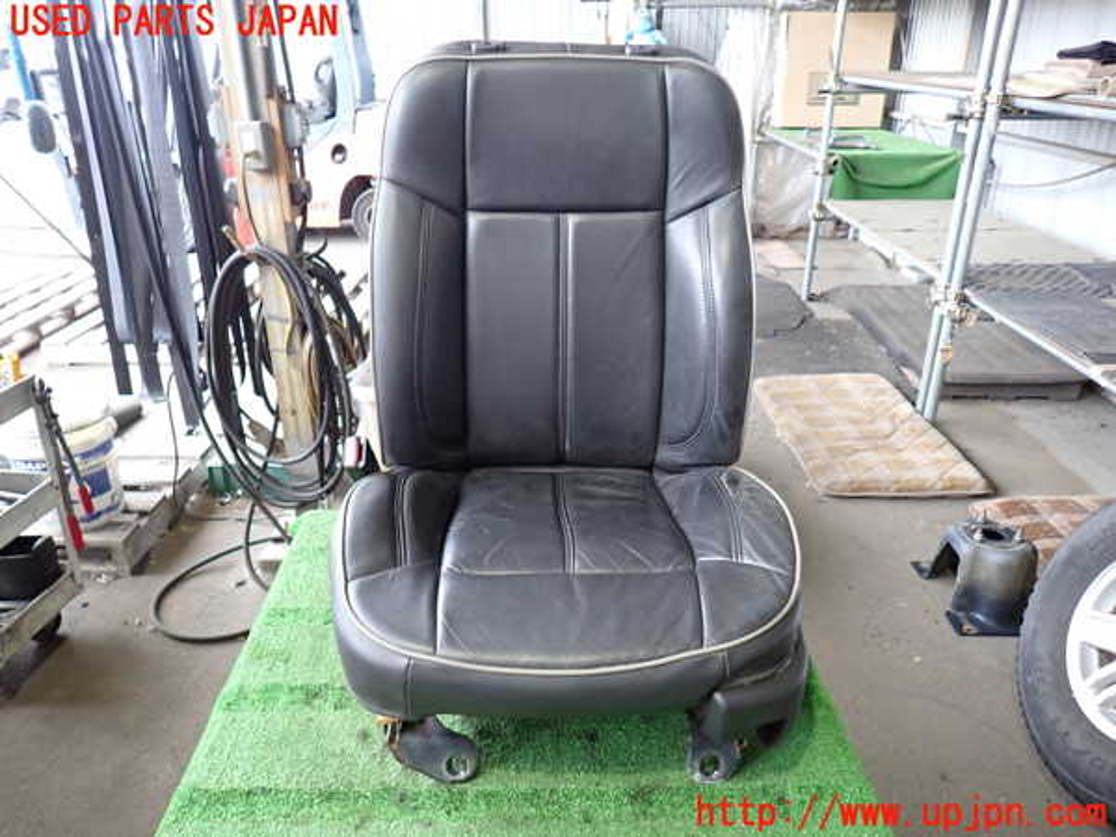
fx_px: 806
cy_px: 418
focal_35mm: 25
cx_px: 558
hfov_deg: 69.4
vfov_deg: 54.9
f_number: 2
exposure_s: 1/30
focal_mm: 4.5
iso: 250
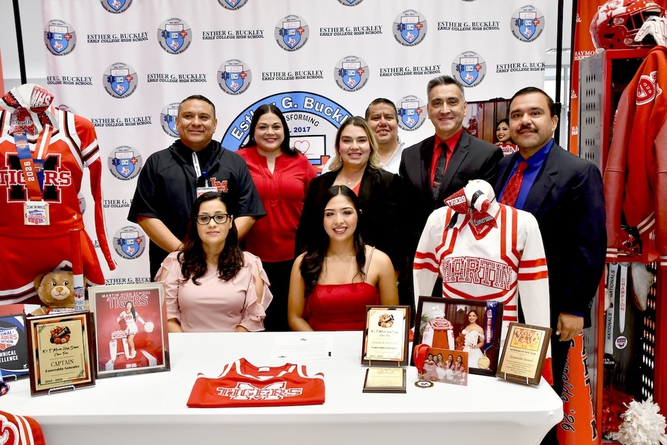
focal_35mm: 33
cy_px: 222
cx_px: 334
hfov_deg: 57.2
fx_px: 611
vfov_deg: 39.9
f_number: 3.5
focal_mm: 22
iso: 1250
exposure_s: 1/125
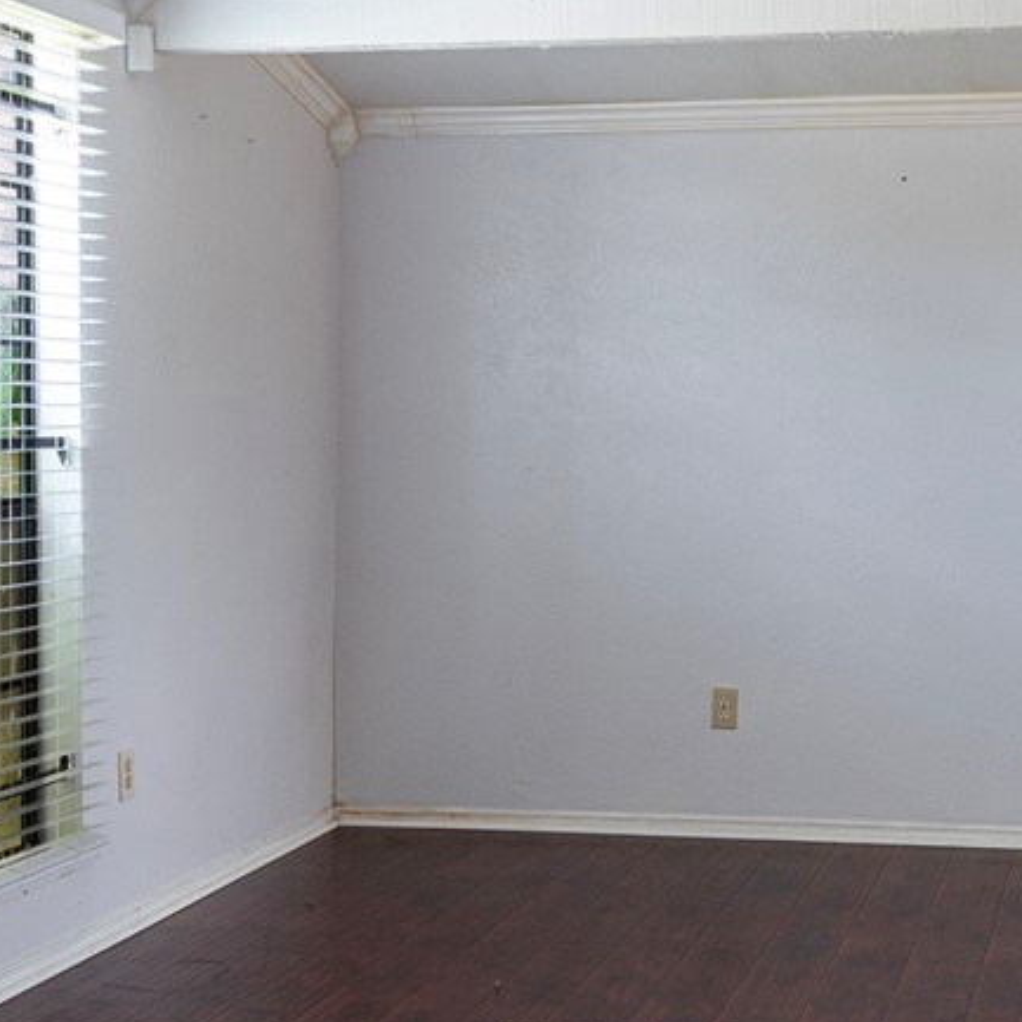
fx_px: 2138
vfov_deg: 26.8
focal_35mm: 64
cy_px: 401
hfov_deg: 26.5
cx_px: 774
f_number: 9
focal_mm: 15
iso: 125
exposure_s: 1/5
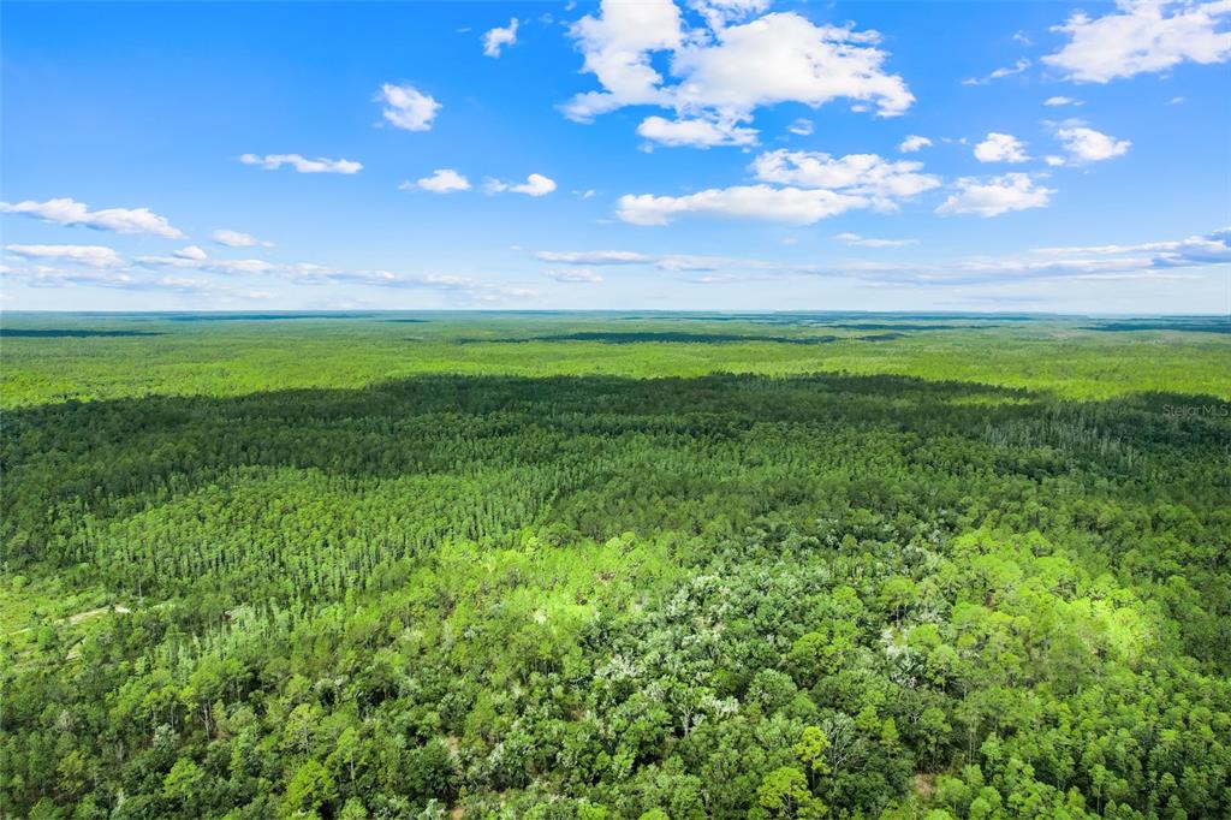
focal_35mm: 22
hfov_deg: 78.6
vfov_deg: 57.2
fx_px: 752
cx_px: 616
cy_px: 410
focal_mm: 8.38
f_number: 2.8
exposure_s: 1/320
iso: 110
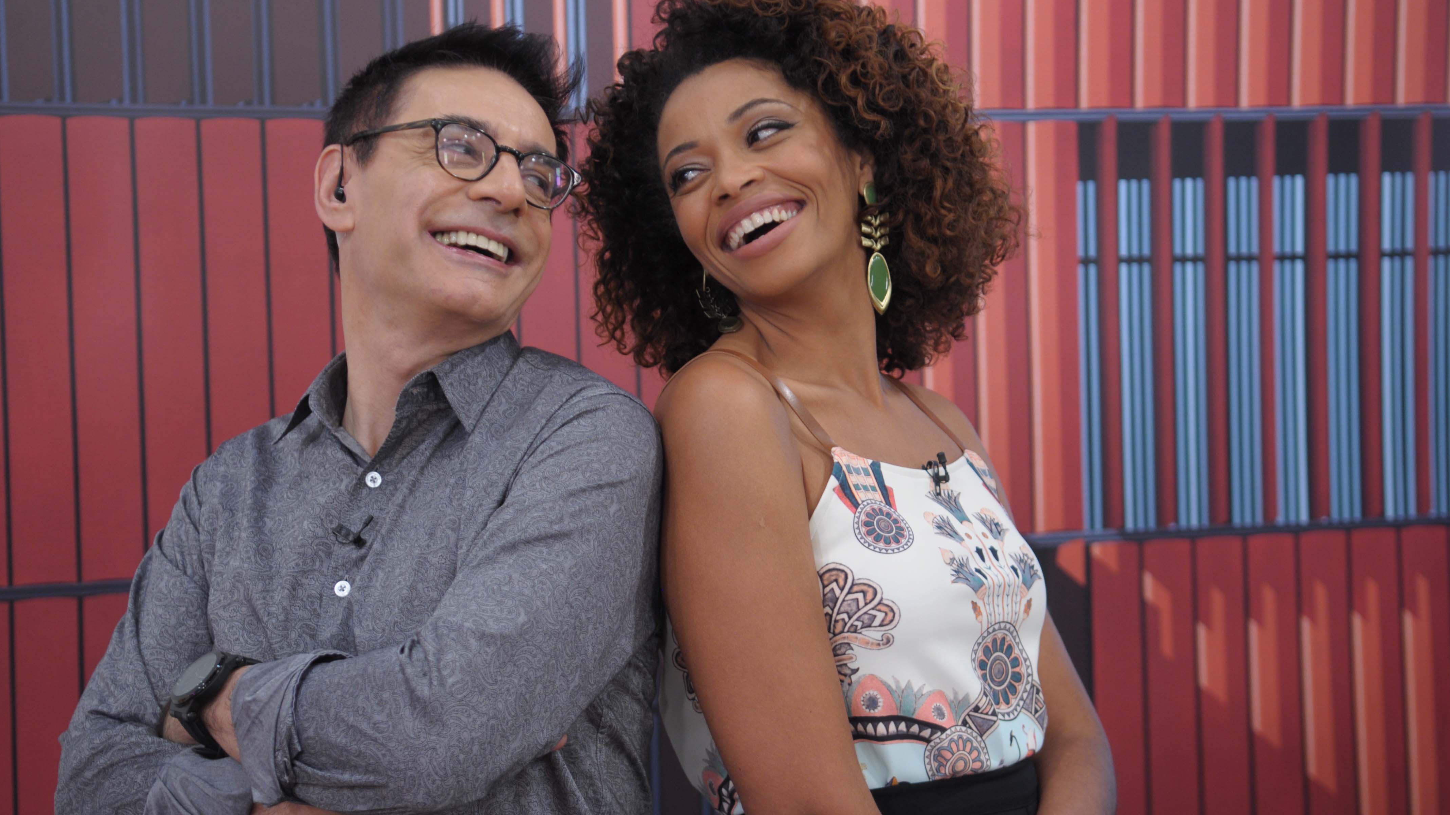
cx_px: 729
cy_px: 374
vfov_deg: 20.0
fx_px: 2307
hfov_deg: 34.9
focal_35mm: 60
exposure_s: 1/125
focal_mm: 38
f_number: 2.8
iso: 360
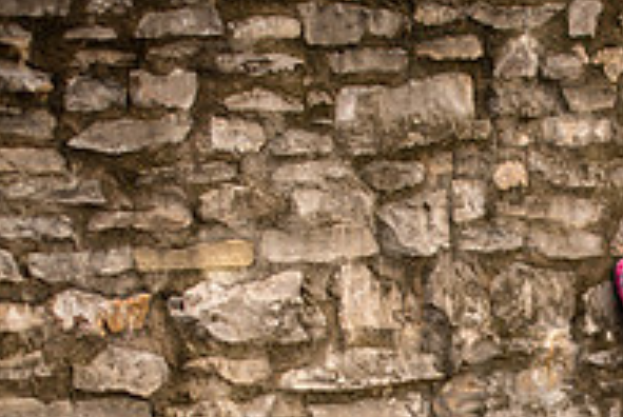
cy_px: 573
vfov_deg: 6.6
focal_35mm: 206
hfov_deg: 9.9
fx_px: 3570
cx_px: 636
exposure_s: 1/100
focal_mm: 70
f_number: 2.8
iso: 200
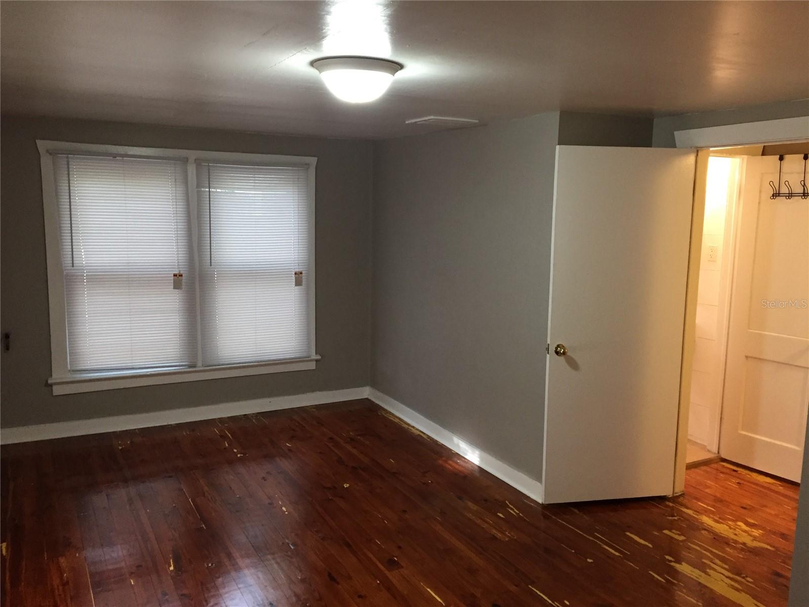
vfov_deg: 48.2
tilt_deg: -6.7
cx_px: 404
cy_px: 304
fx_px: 678
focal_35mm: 29
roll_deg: -1.3
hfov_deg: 61.7
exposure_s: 1/30
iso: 160
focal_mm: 4.15
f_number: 2.2
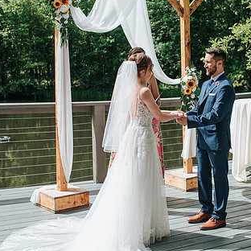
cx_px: 165
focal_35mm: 56
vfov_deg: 30.6
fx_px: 459
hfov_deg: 30.4
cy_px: 125
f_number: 3.5
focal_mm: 35
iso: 100
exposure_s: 1/1250
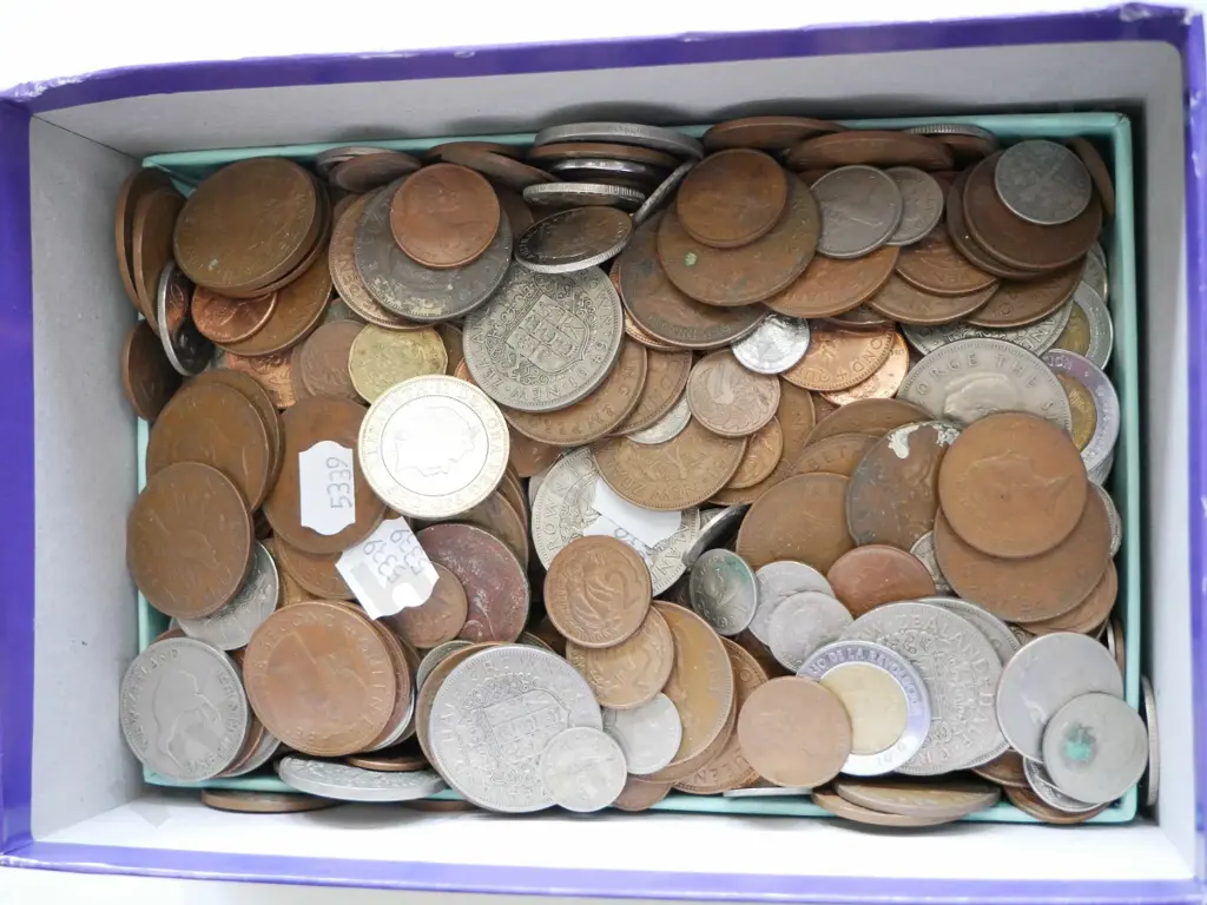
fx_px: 1395
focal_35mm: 40
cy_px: 452
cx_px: 604
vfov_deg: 36.0
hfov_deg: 46.8
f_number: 4.1
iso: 3200
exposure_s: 1/60
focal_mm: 20
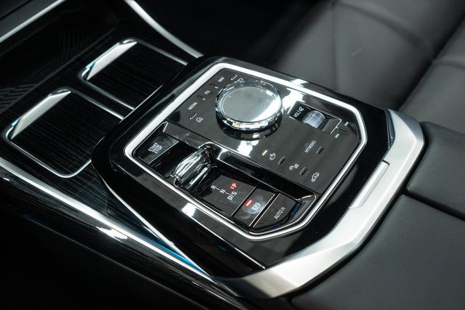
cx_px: 232
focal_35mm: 42
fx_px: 543
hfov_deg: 46.4
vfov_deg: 31.9
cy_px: 155
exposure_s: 1/50
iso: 2000
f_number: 4.5
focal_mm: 28
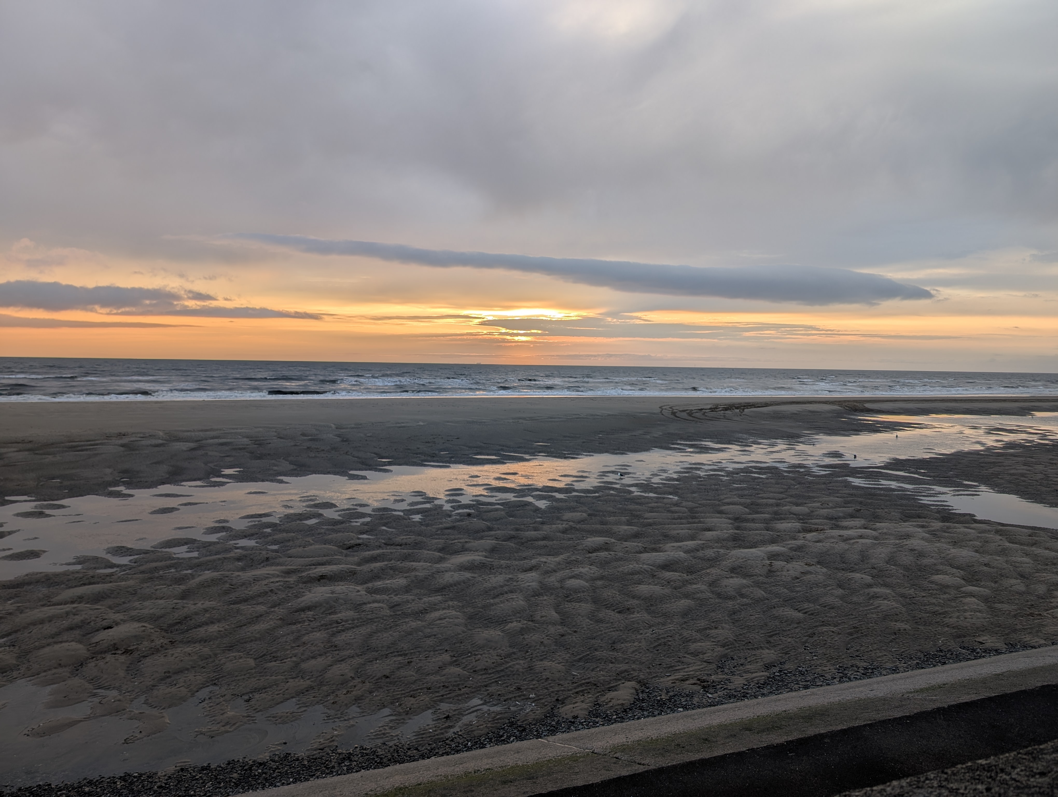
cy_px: 398
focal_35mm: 24
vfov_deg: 56.9
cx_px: 529
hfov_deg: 71.5
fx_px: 735
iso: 20
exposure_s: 1/252
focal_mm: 6.9
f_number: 1.68
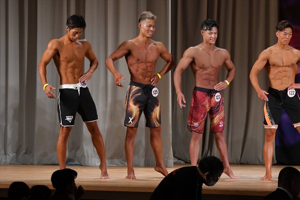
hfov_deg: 10.2
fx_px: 1683
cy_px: 100
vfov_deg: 6.8
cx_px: 150
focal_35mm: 202
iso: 3200
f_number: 5.6
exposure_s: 1/400
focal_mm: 135
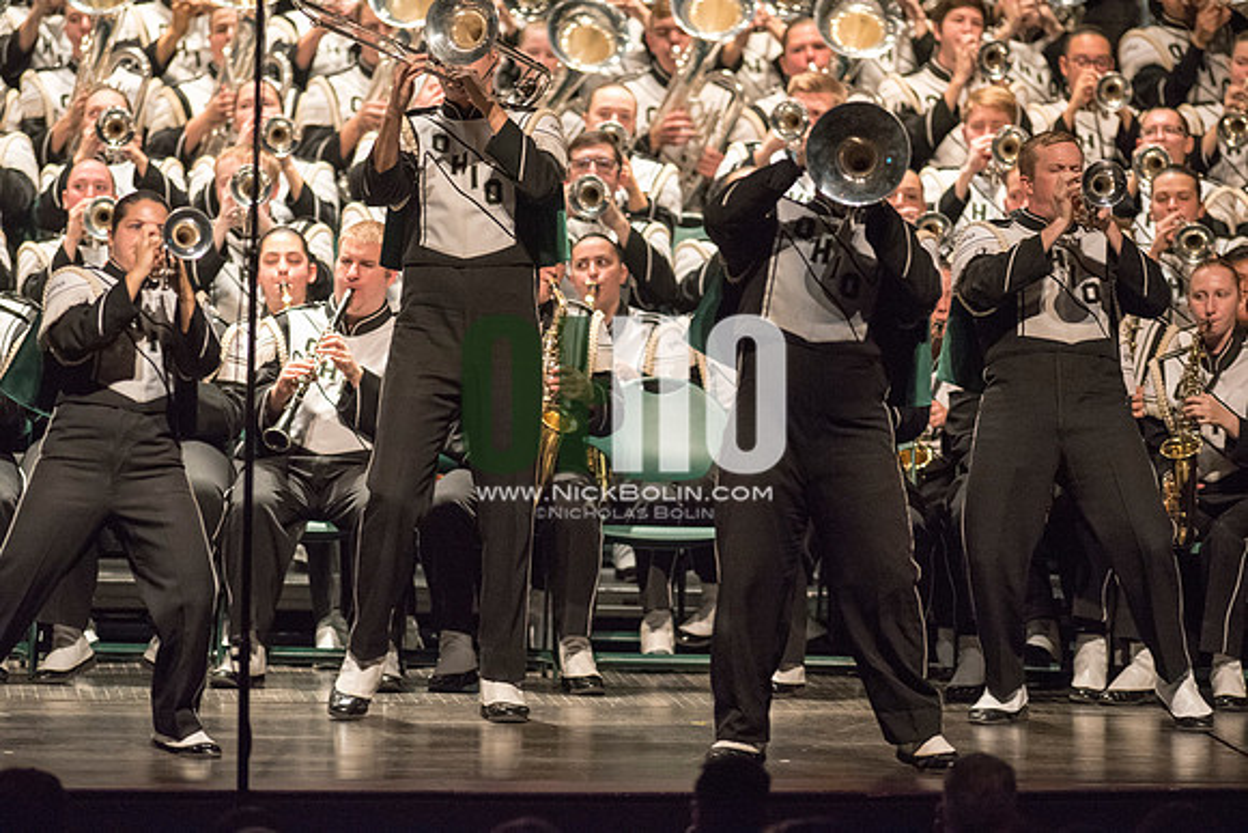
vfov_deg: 4.6
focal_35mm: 300
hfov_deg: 6.9
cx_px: 624
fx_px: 10402
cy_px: 416
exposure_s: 1/500
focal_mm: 300
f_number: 2.8
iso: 4000
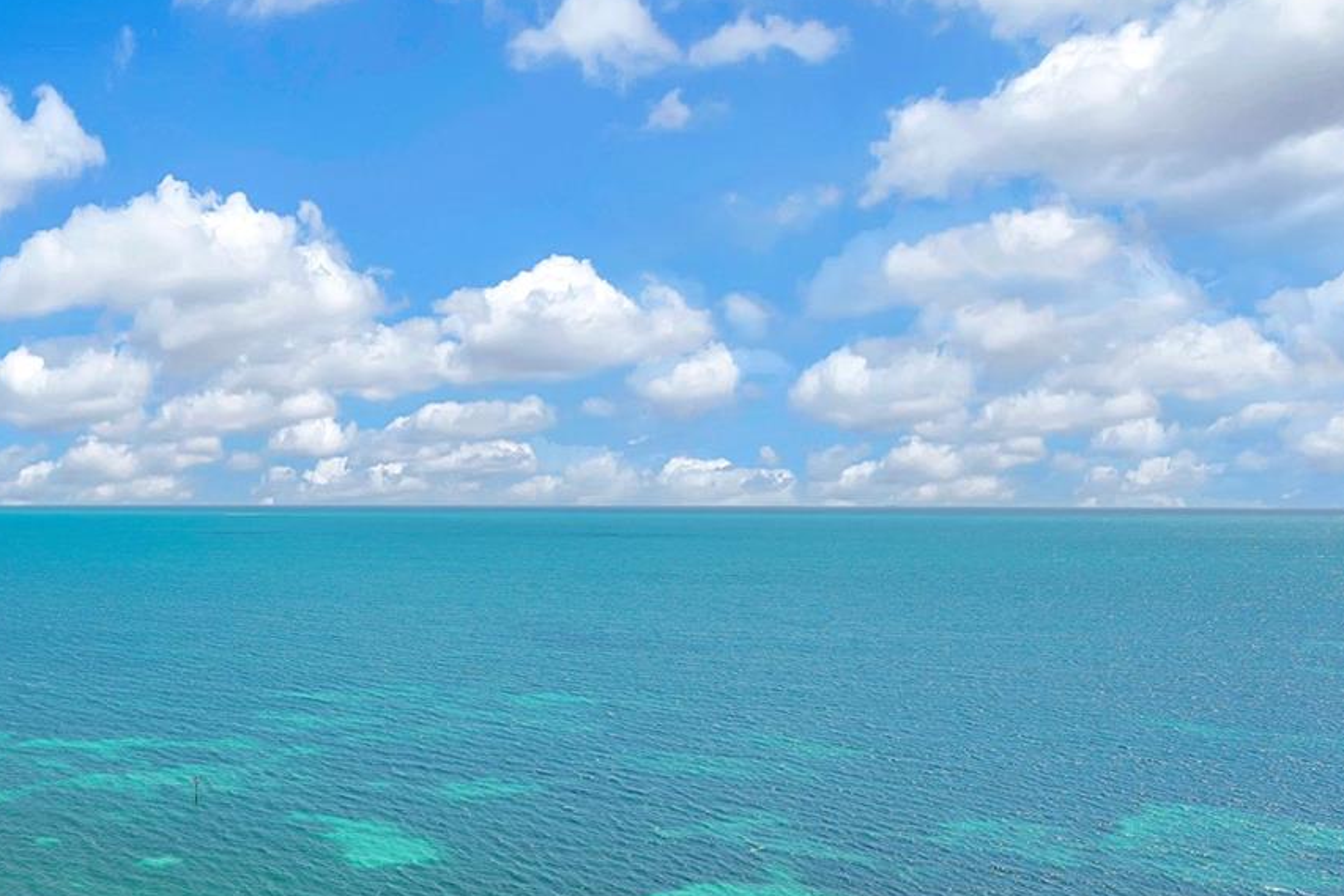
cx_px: 107
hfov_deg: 53.3
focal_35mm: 30
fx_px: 1120
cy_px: 490
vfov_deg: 43.6
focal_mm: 16
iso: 100
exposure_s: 1/250
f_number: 7.1
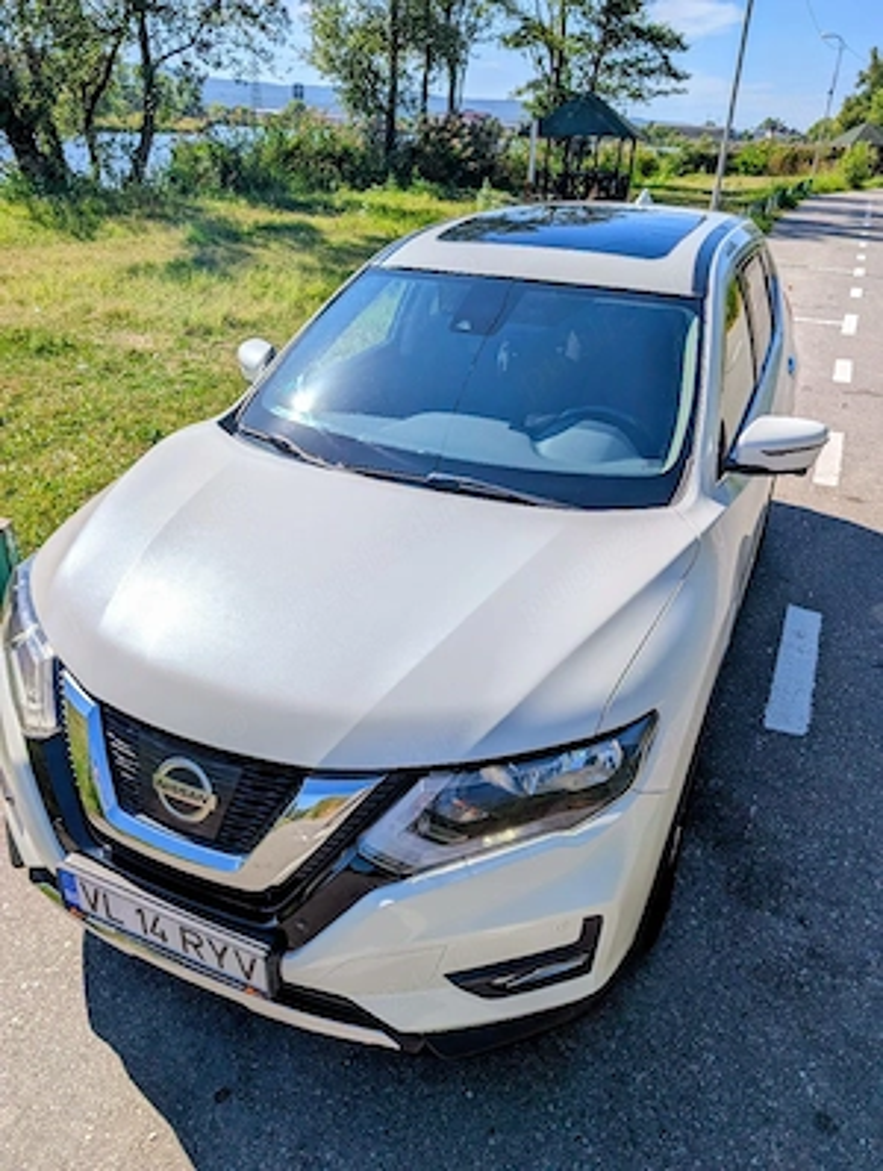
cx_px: 442
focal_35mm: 24
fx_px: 814
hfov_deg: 57.0
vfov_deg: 71.5
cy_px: 586
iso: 21
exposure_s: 1/5000
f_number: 1.68
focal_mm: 6.9
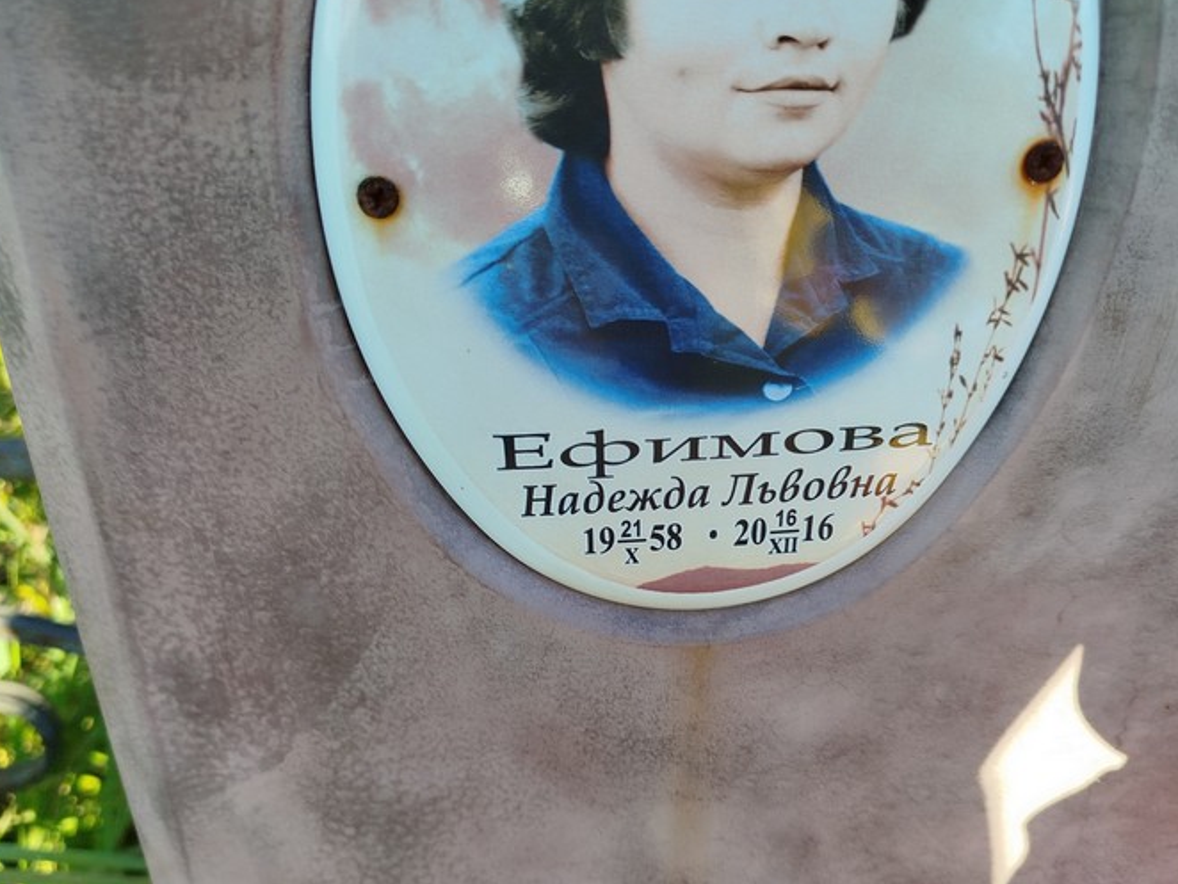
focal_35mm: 29
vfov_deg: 48.1
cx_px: 600
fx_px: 987
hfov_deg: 61.6
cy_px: 509
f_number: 1.7
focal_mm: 5.31
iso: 50
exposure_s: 1/219
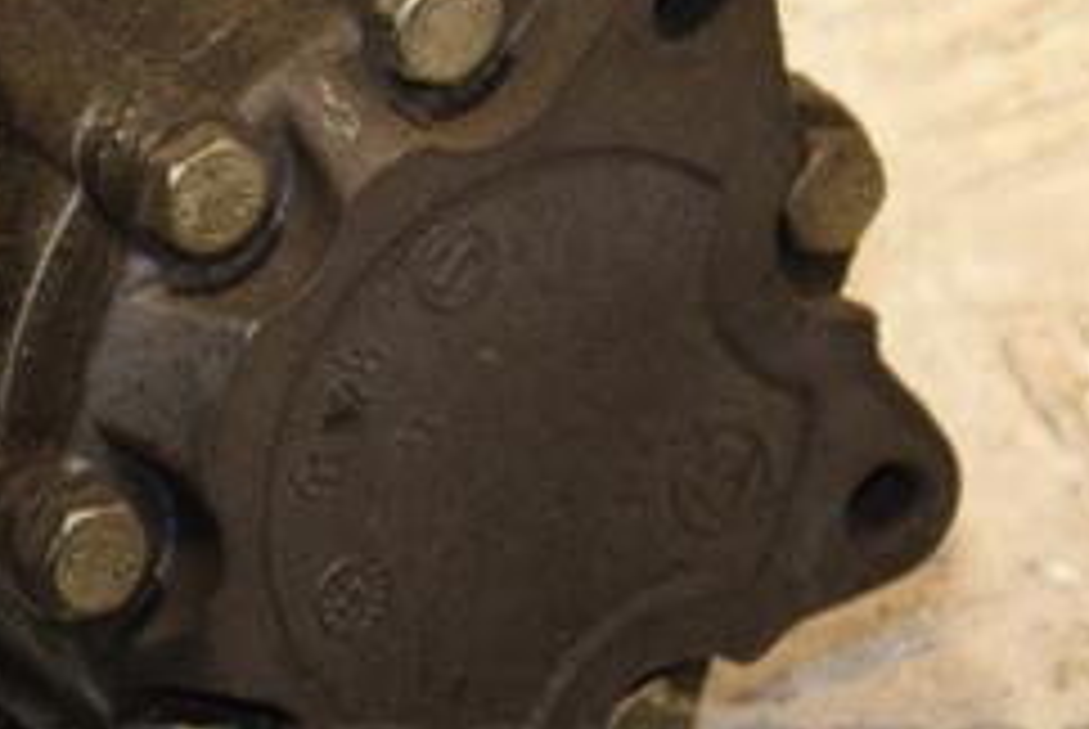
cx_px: 18
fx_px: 8995
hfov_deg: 6.9
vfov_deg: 4.6
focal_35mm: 297
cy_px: 194
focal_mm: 80
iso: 800
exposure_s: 1/200
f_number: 5.3
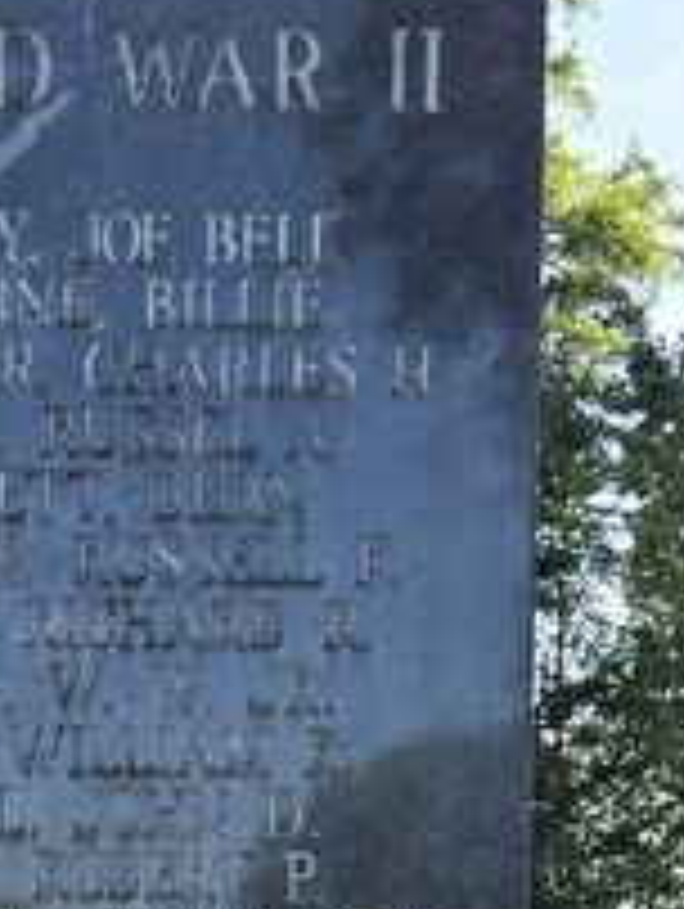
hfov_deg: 16.0
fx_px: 2392
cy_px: 1442
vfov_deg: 18.5
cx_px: 50
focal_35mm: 91
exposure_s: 1/833
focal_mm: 5.4
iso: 25
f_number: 1.8
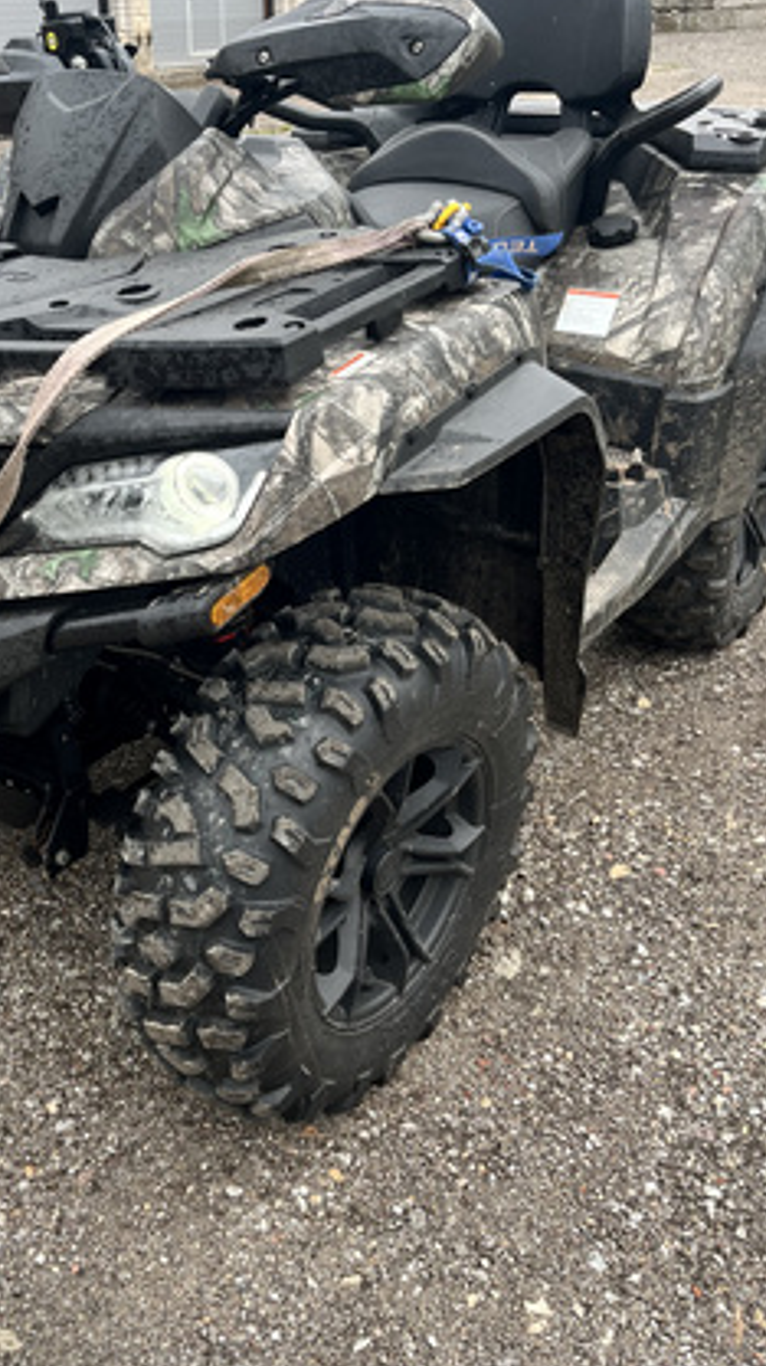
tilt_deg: -23.1
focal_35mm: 34
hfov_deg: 34.1
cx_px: 231
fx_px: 1230
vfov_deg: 57.9
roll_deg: +3.8
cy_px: 599
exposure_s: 1/487
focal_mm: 5.1
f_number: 1.6
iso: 50
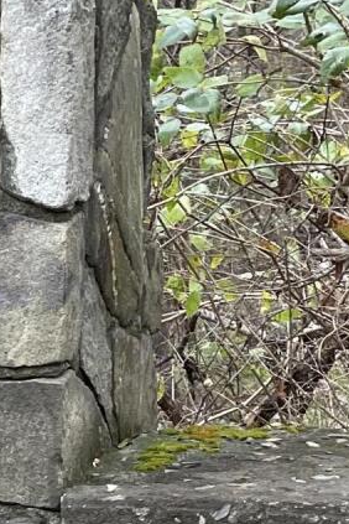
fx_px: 1861
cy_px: 676
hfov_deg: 10.0
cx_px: -311
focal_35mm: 128
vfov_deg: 15.3
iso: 50
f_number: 1.6
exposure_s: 1/121
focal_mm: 4.2
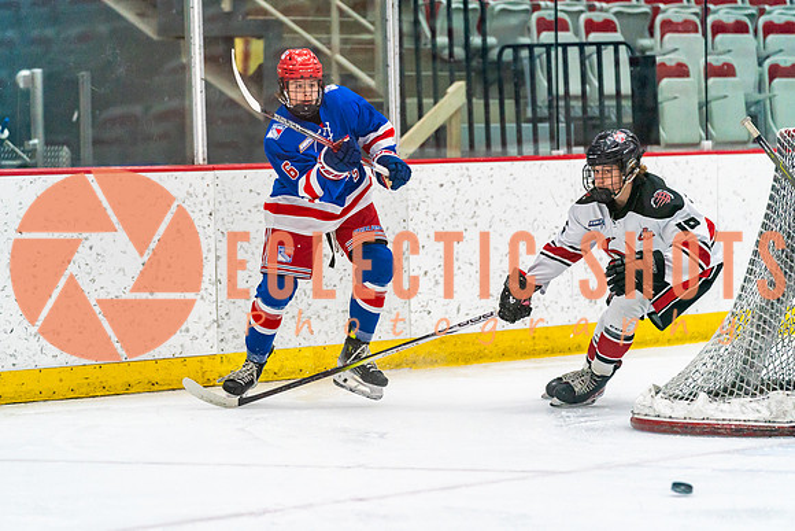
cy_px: 277
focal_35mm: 184
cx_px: 348
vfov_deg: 7.5
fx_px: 4072
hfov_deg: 11.2
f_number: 2.8
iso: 3200
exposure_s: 1/1000
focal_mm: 164
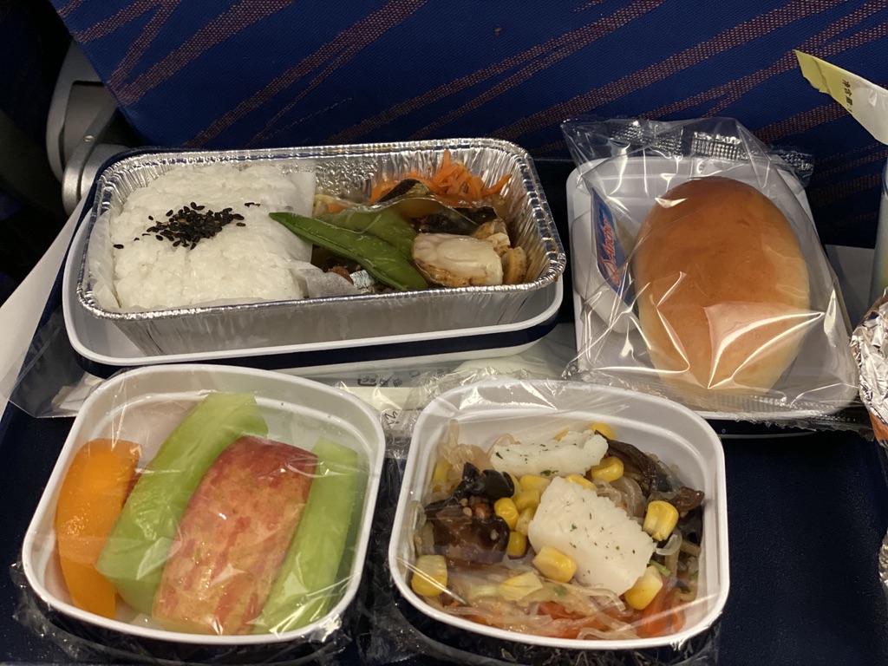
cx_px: 444
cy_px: 333
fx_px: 1334
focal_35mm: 52
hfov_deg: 36.8
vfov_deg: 28.0
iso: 400
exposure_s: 1/22
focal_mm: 6
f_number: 2
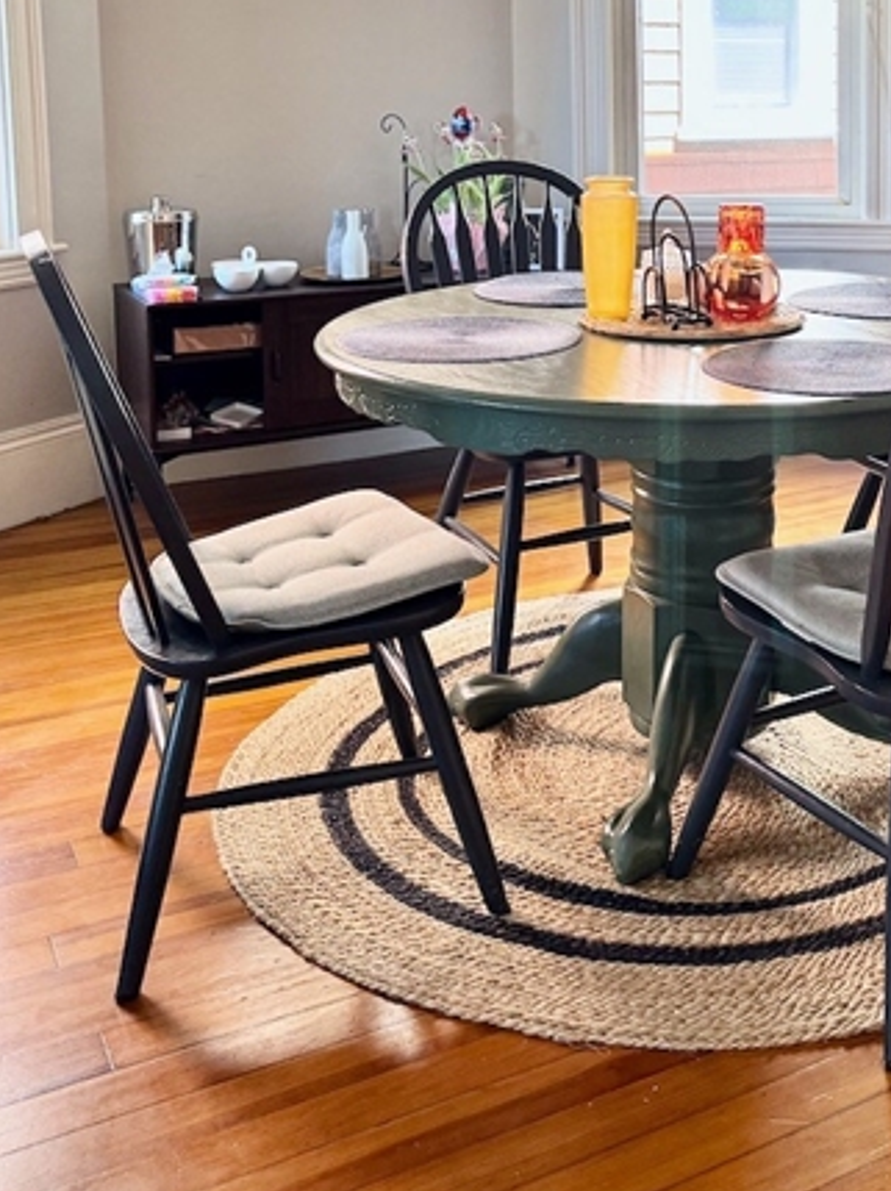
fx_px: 1478
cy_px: 228
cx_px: 738
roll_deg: +0.4
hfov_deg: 32.4
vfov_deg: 41.8
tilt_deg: -7.0
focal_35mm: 43
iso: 200
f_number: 1.78
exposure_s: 1/85
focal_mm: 6.76
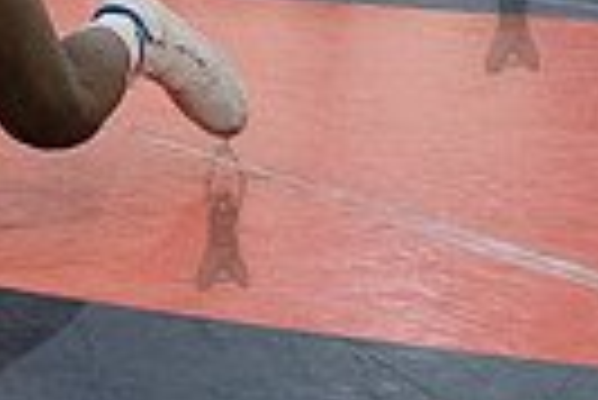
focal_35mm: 129
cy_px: -7
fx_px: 2145
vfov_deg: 10.6
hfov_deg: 14.5
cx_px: -360
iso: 8000
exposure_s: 1/400
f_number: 3.2
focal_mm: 27
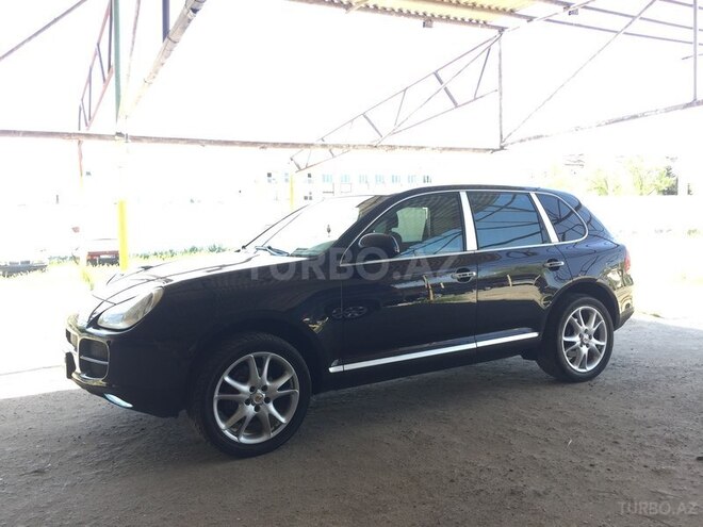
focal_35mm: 29
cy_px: 264
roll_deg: +0.8
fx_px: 589
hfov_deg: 61.7
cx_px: 352
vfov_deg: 48.2
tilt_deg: -3.3
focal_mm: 4.15
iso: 32
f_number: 2.2
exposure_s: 1/100
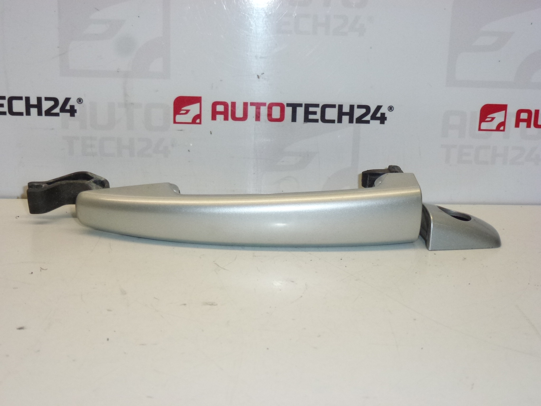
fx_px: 703
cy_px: 203
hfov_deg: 42.1
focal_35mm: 45
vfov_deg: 32.2
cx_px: 270
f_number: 4
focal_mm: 8
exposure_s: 1/320
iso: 400
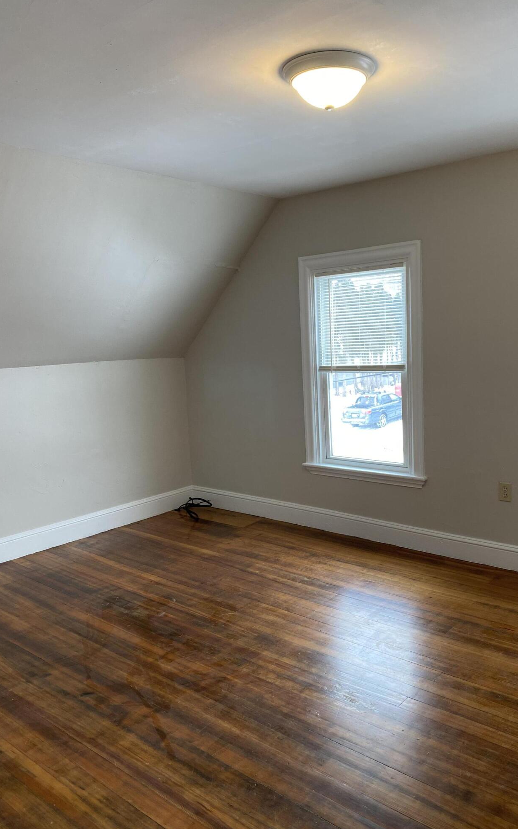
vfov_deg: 66.5
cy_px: 418
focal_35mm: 28
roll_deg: +1.8
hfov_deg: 44.3
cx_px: 311
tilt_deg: -6.0
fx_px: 633
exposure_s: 1/120
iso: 100
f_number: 1.8
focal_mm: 4.25
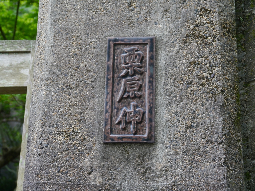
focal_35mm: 84
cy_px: 96
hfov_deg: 23.3
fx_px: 619
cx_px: 128
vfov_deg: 17.6
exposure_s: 1/80
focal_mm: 42
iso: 640
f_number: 5.6
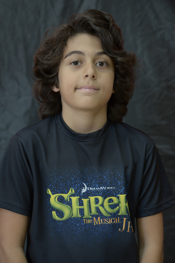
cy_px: 132
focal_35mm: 112
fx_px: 816
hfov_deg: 12.2
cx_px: 88
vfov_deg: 18.3
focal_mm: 112
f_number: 3.5
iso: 2000
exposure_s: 1/100
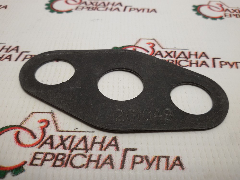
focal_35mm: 31
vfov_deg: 45.4
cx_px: 120
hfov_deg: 58.4
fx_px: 215
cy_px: 90
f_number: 2.4
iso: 50
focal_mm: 2.93
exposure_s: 1/50
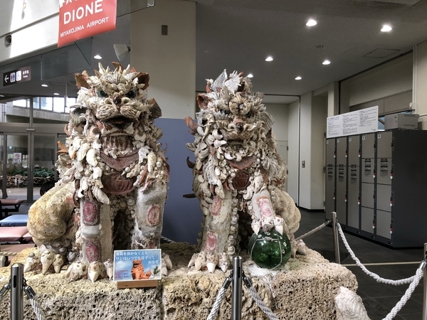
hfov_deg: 63.4
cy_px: 160
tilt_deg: +0.3
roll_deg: -0.5
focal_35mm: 28
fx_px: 345
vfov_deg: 49.7
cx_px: 214
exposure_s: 1/20
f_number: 1.8
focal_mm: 3.99
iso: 40
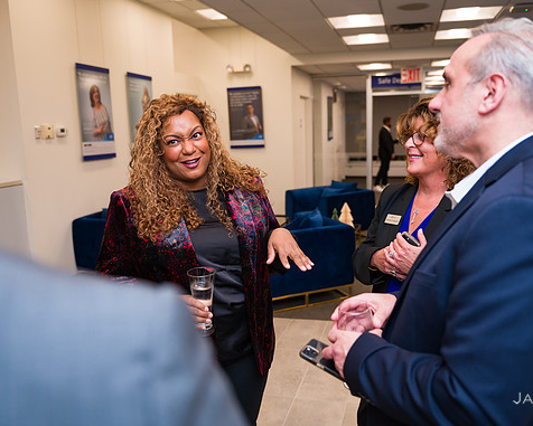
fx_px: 505
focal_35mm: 32
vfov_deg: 45.8
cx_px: 296
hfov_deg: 55.5
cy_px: 212
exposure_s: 1/200
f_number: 3.2
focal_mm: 28
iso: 400
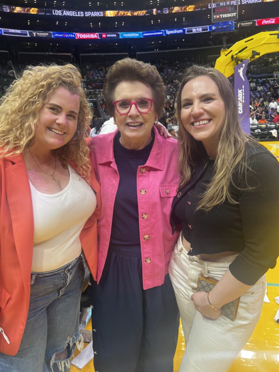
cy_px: 186
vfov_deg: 67.3
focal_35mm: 26
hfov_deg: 53.1
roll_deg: +3.5
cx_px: 140
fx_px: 279
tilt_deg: -11.7
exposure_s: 1/87
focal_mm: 5.7
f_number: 1.5
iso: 64
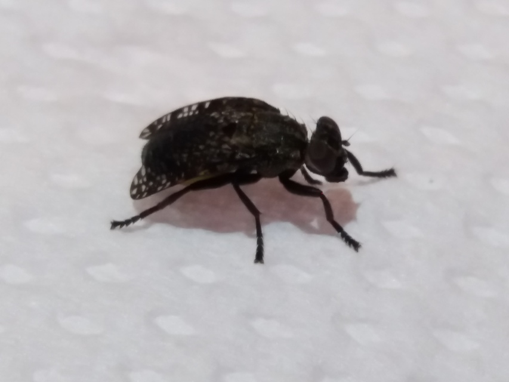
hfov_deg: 63.4
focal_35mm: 28
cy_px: 191
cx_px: 254
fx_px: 412
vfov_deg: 49.8
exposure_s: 1/33
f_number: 1.9
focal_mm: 3.7
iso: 125
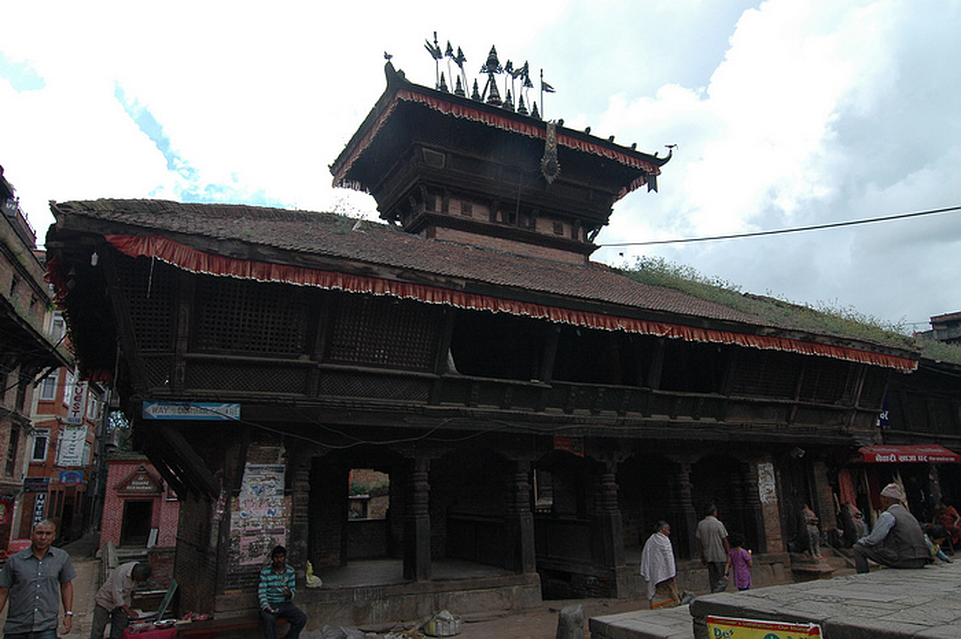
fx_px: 640
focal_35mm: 24
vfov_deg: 53.0
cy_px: 320
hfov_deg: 73.8
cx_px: 480
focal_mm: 16
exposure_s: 1/200
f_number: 6.3
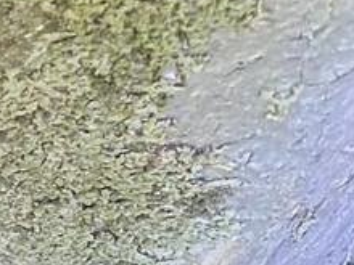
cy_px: -74
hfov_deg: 8.9
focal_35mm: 170
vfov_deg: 8.6
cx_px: -788
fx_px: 1739
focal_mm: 4.25
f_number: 1.8
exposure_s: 1/60
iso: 160
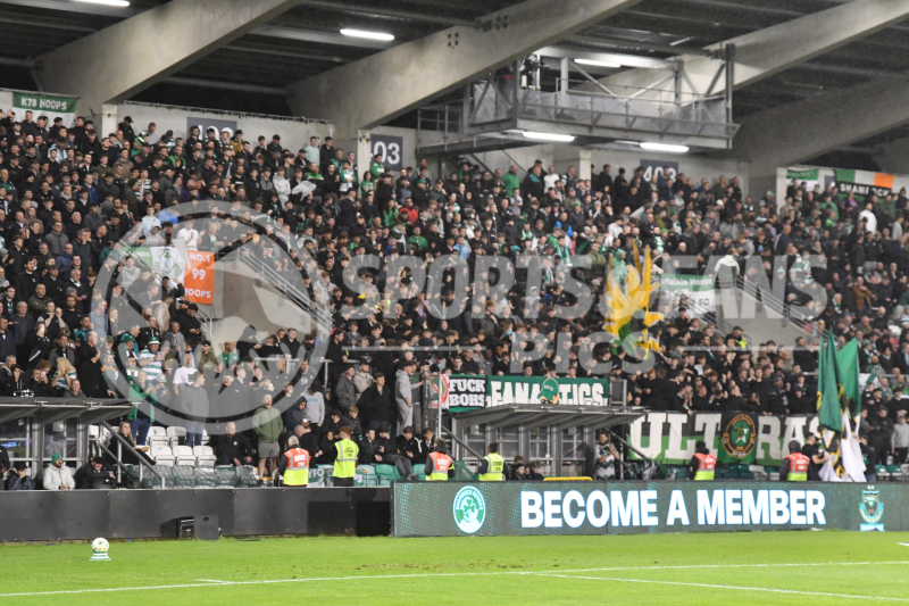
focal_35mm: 105
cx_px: 454
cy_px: 303
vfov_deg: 13.0
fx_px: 2651
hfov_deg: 19.5
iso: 3600
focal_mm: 70
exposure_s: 1/640
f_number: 2.8
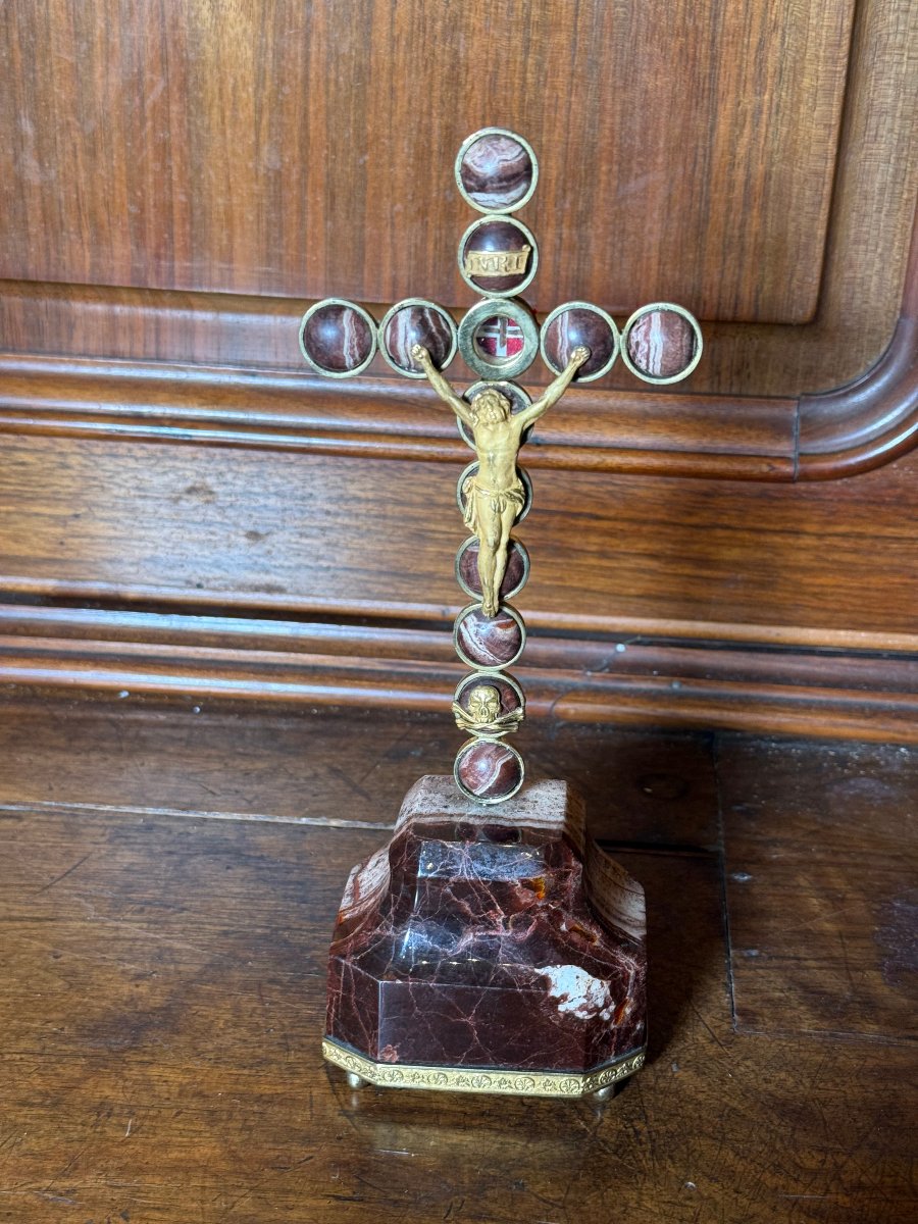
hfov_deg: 30.3
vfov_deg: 39.7
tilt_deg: -25.9
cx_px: 459
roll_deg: -2.7
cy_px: 612
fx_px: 1697
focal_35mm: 48
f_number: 1.78
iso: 100
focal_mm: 6.76
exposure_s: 1/60
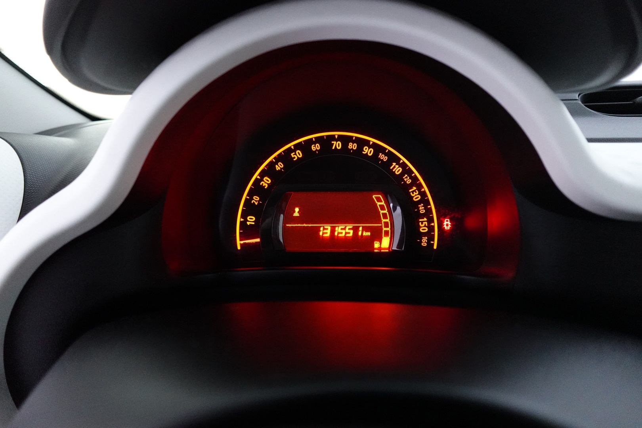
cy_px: 214
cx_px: 321
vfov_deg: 61.9
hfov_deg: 84.0
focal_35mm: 20
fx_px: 357
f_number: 2
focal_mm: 7.6
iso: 2500
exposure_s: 1/80
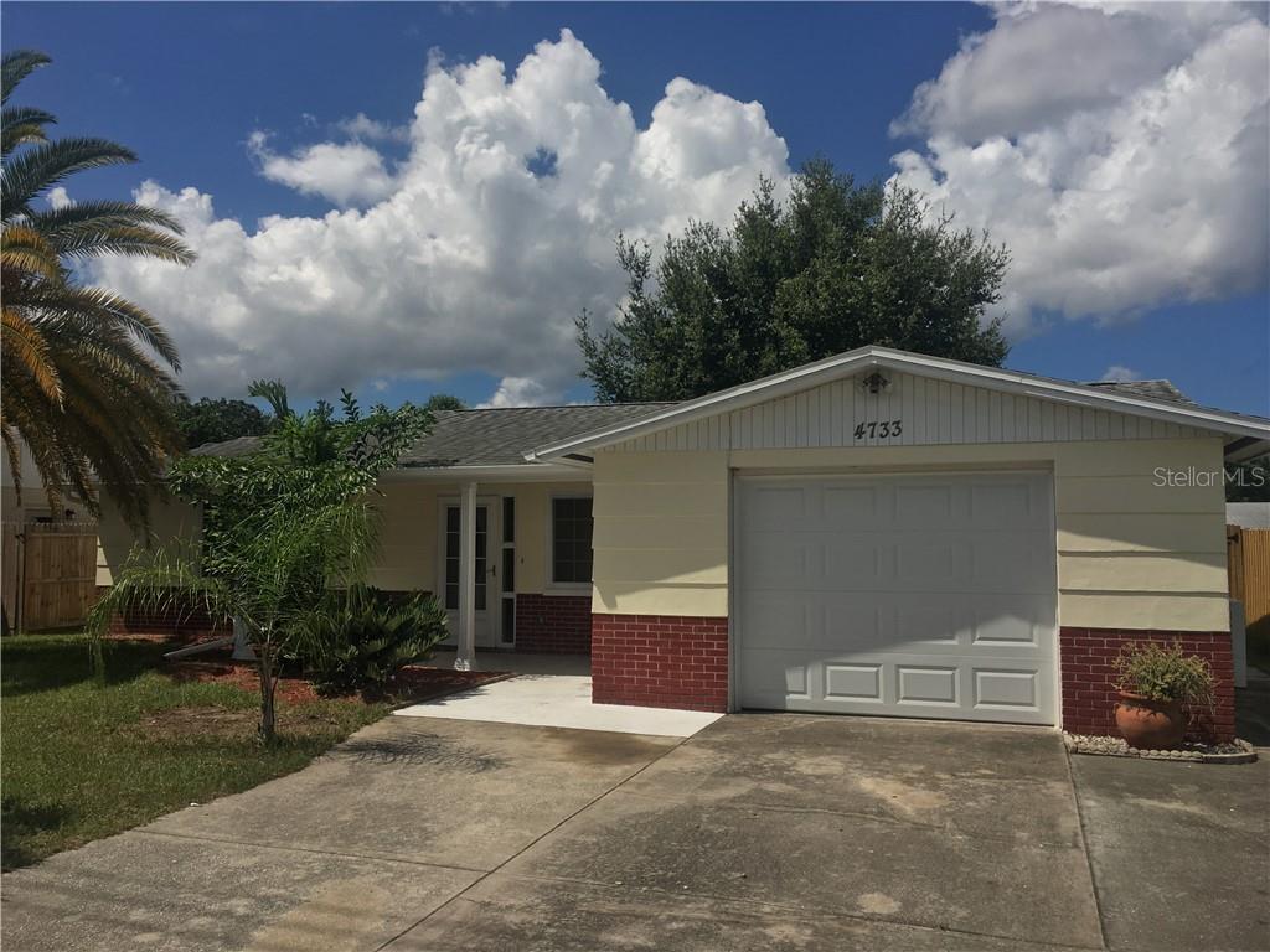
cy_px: 476
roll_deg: +0.4
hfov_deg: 61.7
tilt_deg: +5.0
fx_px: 1064
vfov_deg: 48.2
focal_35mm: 29
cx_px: 635
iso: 25
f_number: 2.2
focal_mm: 4.15
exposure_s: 1/3205
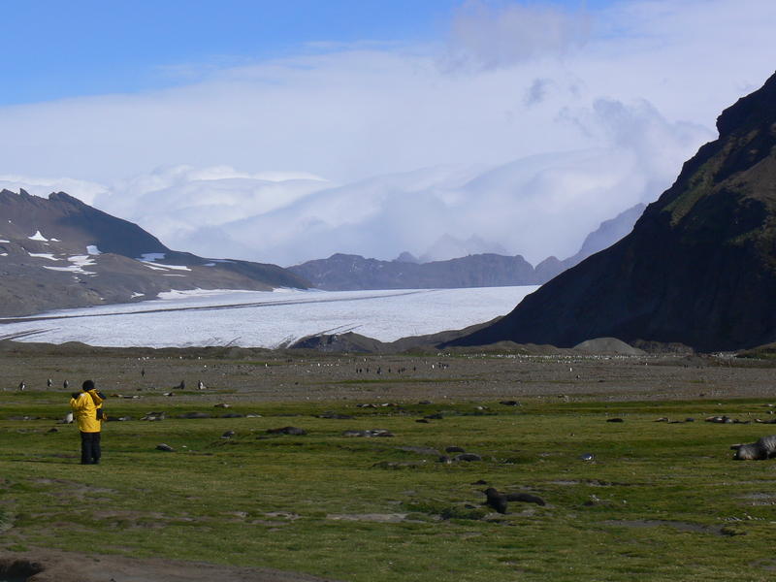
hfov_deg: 21.1
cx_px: 388
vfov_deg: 15.9
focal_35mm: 93
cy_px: 291
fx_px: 2085
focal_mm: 15.5
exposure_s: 1/500
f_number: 6.3
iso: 80
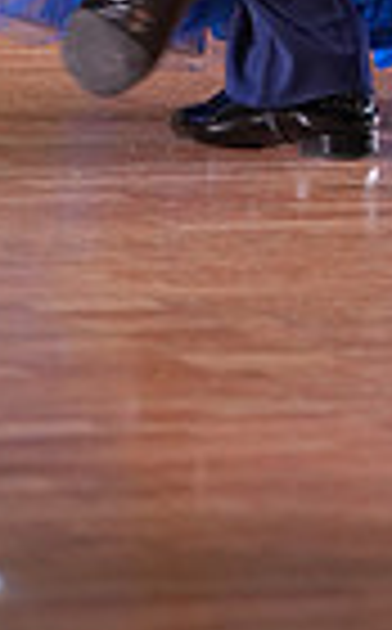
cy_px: -621
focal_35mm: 469
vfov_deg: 4.4
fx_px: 8050
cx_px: 629
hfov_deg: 2.8
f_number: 2.8
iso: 1600
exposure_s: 1/500
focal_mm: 111
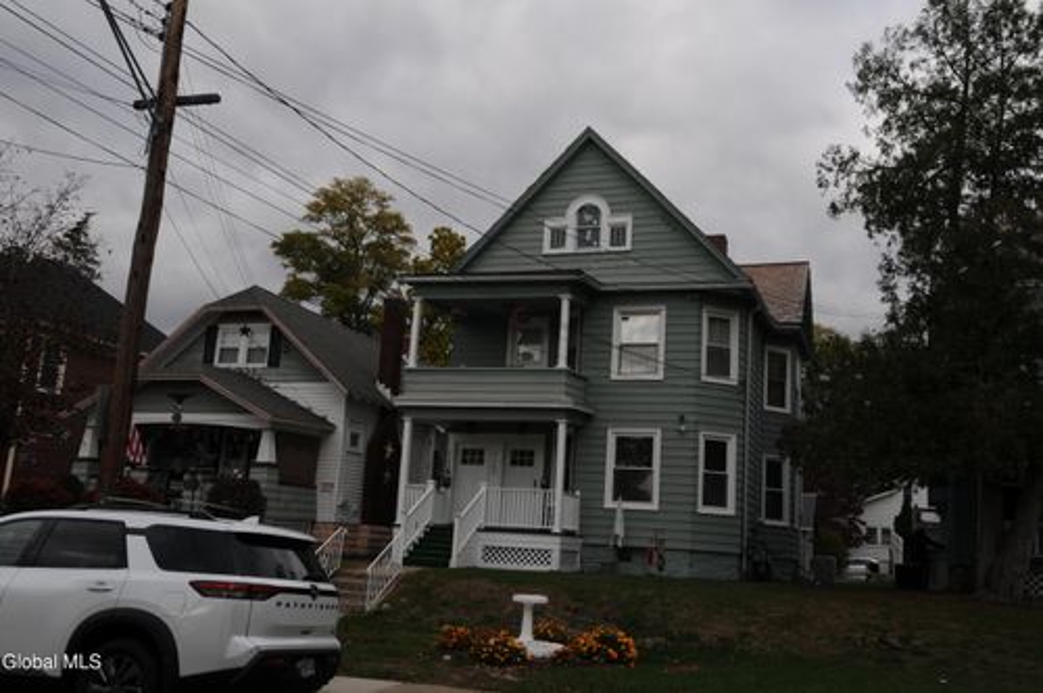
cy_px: 346
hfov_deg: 53.2
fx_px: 1042
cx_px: 522
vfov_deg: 36.8
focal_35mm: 36
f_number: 9
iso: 200
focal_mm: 24
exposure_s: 1/320
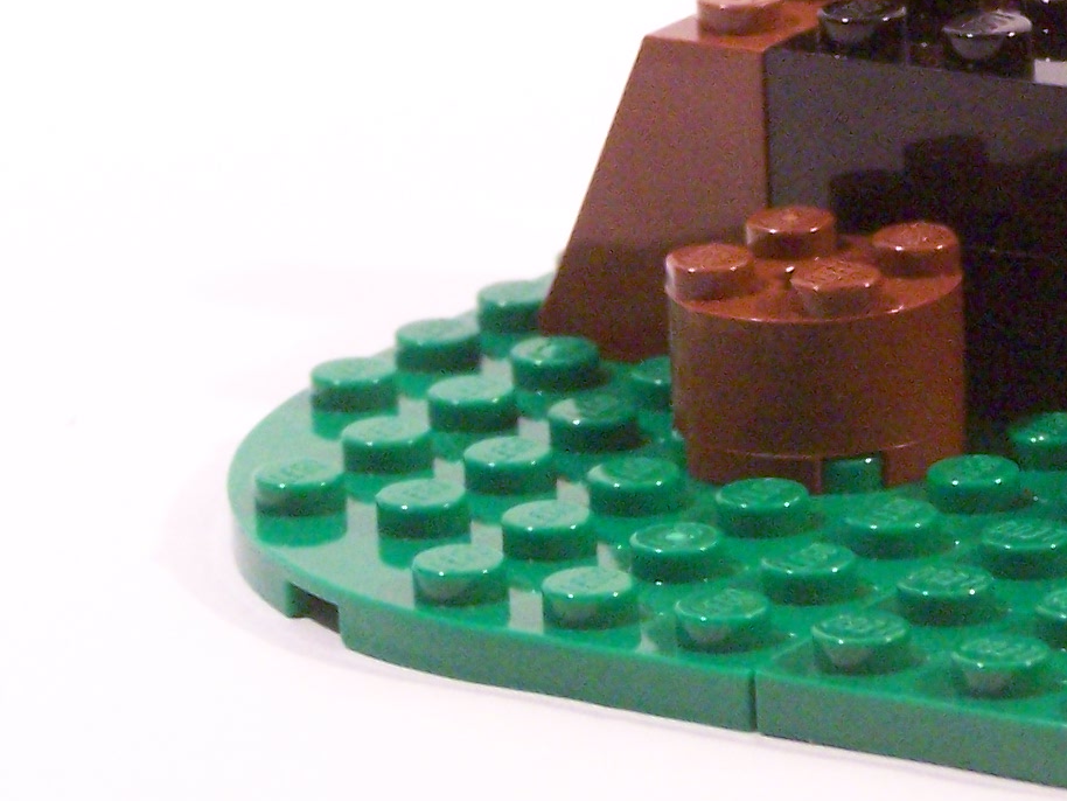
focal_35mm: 231
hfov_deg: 8.5
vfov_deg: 6.4
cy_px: 11
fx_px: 7122
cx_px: 1214
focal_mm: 13.7
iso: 400
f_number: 3.6
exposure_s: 1/30
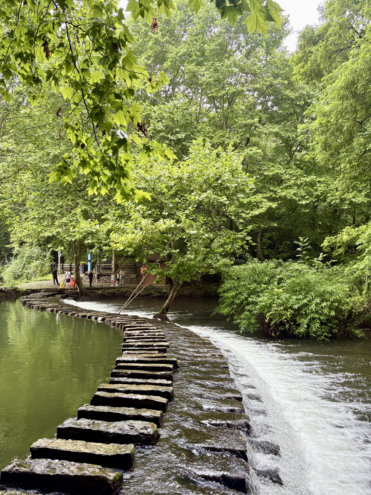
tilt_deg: +3.8
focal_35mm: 26
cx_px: 186
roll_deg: -1.5
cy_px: 248
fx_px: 372
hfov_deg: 53.1
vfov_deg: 67.3
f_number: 1.6
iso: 80
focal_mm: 5.96
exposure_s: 1/224
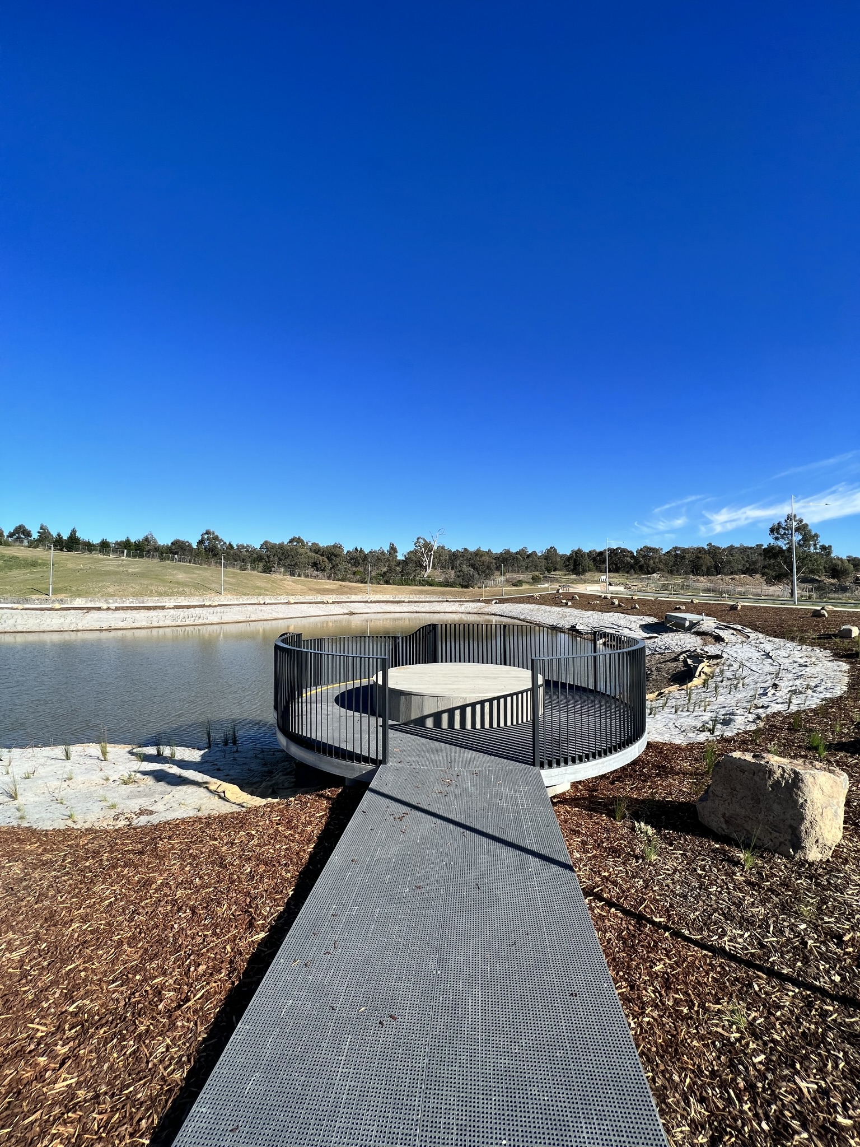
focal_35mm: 13
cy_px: 574
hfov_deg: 89.9
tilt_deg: +3.2
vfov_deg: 106.2
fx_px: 431
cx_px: 430
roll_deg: -0.6
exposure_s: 1/1623
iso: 32
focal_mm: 1.57
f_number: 1.8
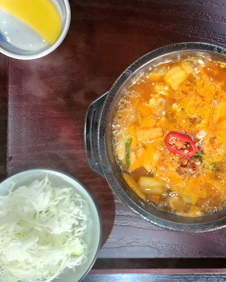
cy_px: 126
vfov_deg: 51.4
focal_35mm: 35
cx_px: 193
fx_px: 293
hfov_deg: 39.9
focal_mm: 5.4
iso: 800
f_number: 1.8
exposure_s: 1/120
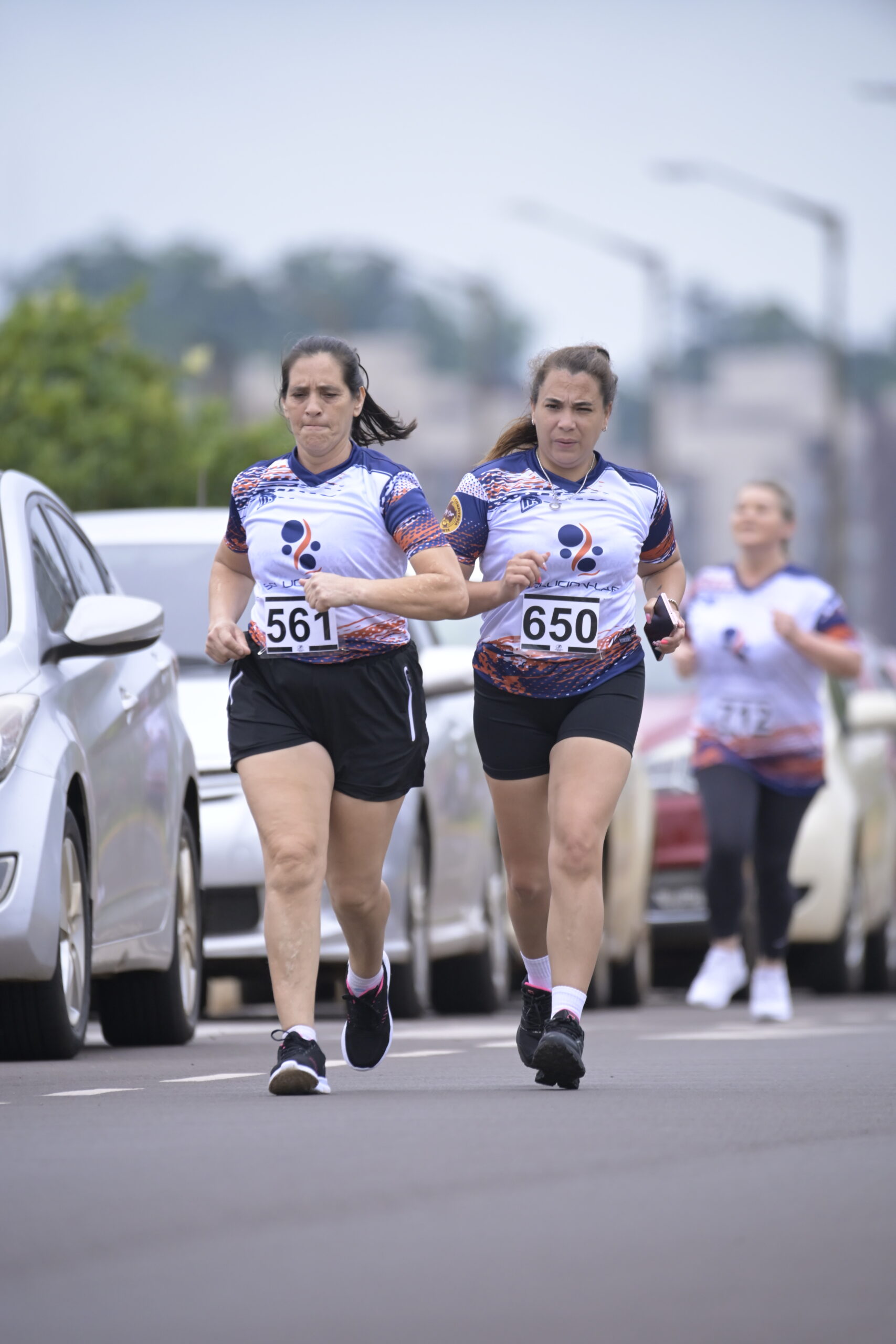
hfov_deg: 2.3
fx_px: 22395
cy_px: 672
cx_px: 448
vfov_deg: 3.4
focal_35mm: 600
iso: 2000
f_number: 6.3
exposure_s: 1/1000
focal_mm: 600
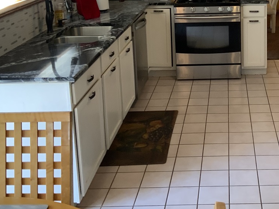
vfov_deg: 24.9
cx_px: 230
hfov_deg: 32.7
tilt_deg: -12.4
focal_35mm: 57
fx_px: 459
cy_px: 24
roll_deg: +0.2
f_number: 1.8
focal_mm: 3
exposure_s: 1/60
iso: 125
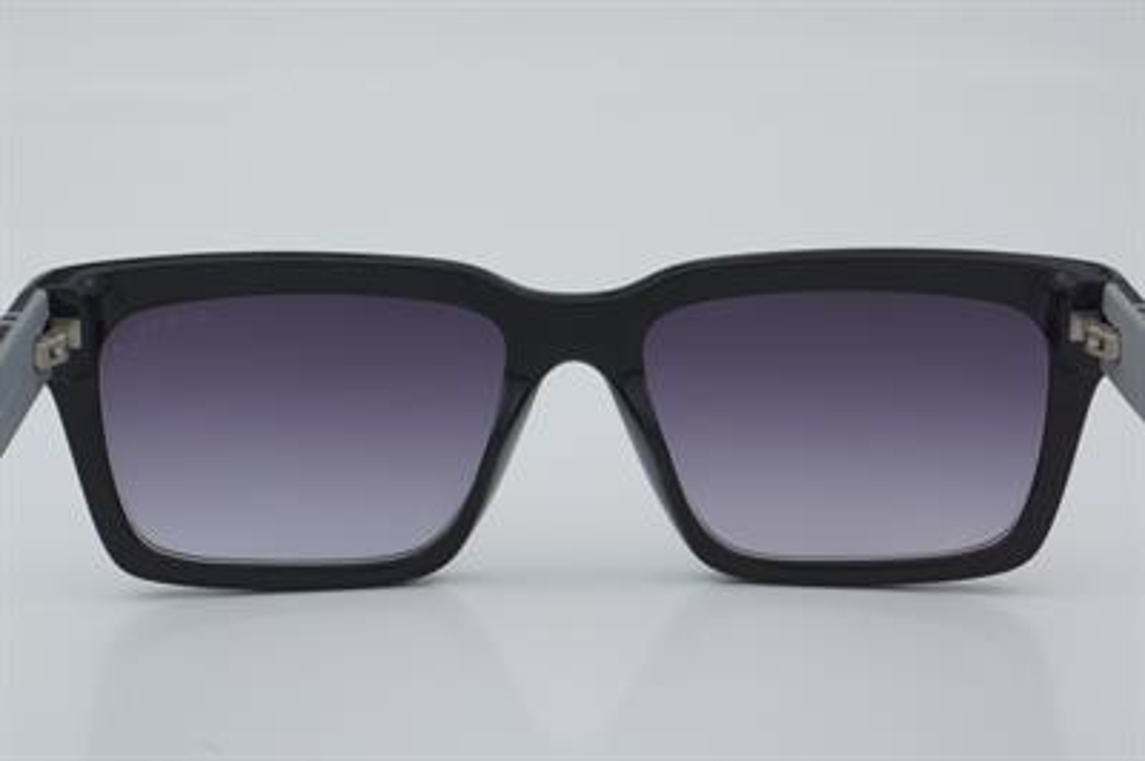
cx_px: 572
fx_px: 2383
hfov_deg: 27.0
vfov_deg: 18.2
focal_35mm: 75
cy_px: 380
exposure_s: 1/4
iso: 100
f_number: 32
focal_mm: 50
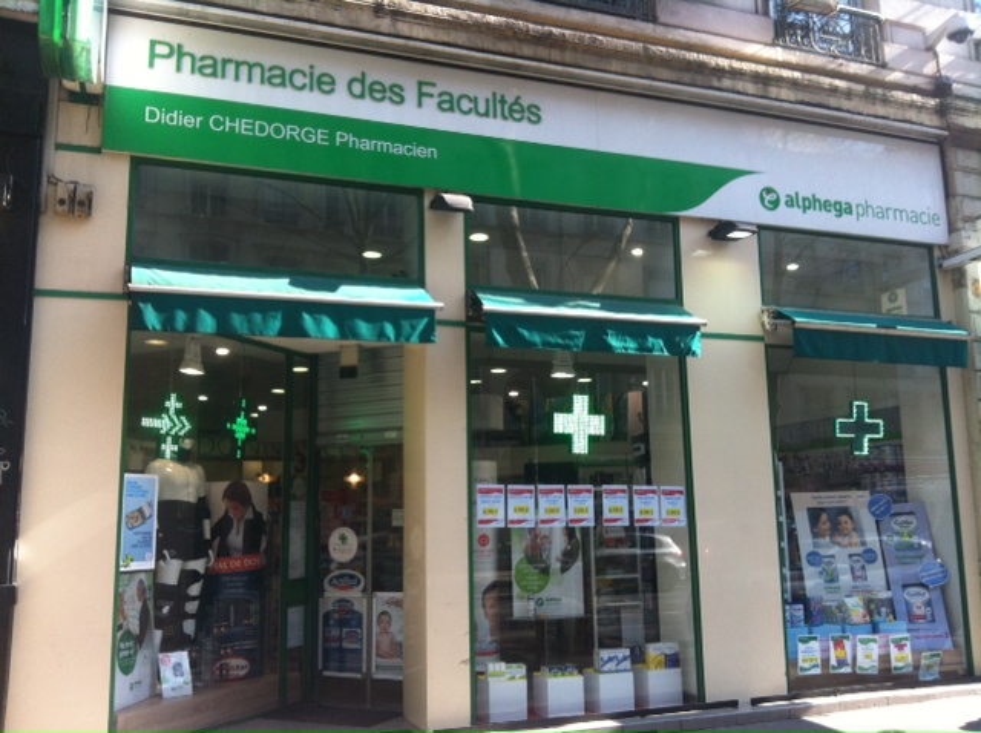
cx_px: 490
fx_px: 990
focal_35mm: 35
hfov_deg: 52.7
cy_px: 366
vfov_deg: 40.6
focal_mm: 3.85
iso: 80
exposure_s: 1/158
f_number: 2.8
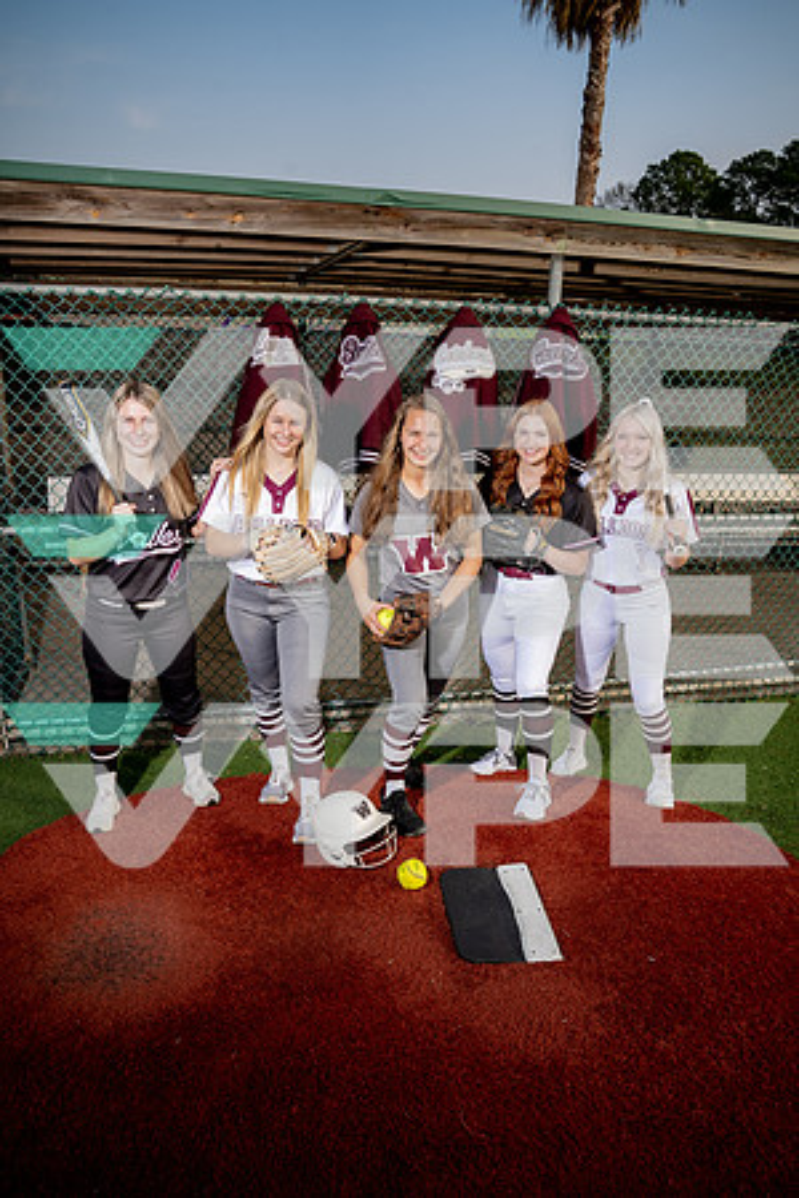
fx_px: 866
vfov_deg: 69.4
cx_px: 400
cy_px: 599
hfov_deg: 49.6
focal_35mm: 26
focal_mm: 26
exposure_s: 1/250
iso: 100
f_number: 8
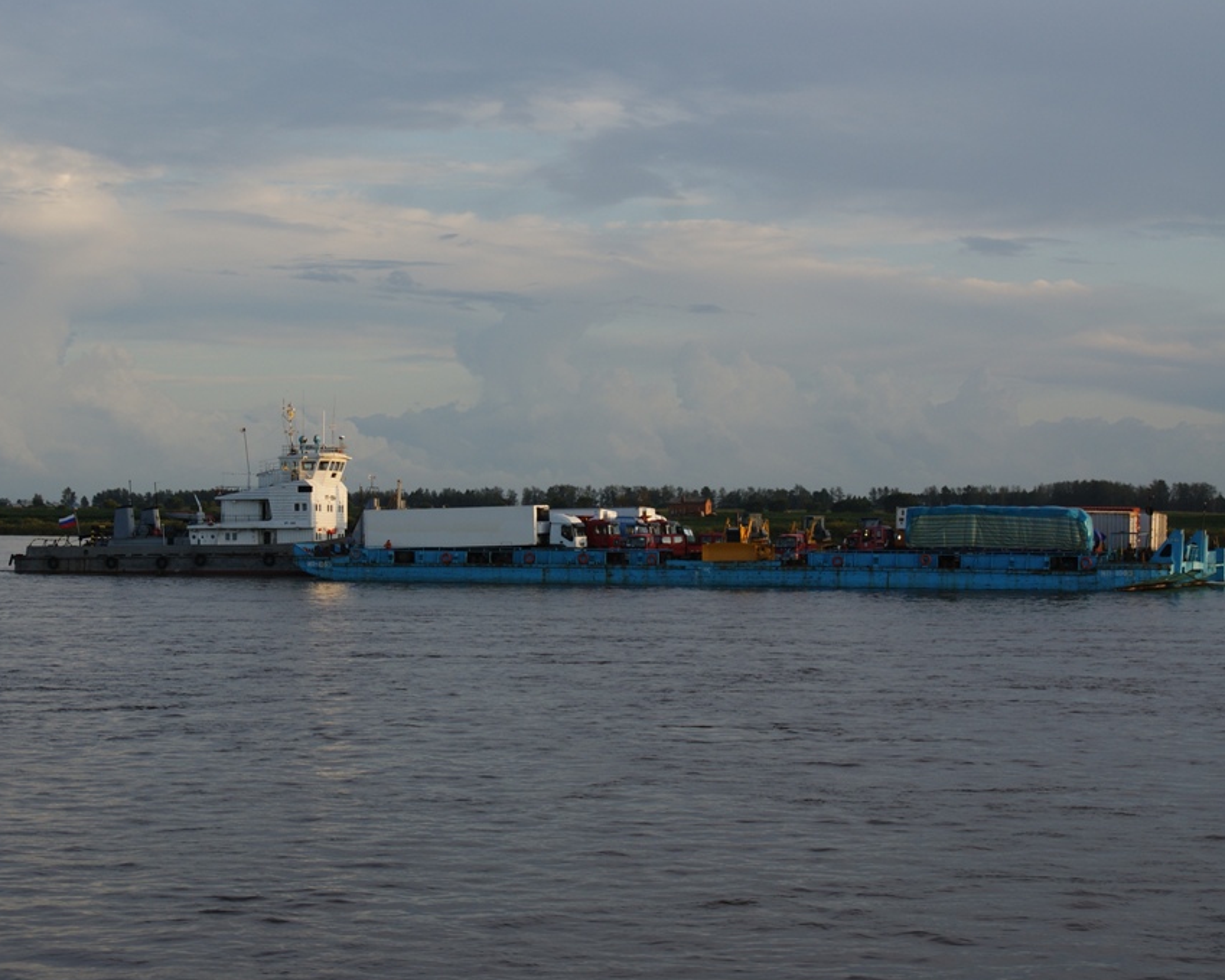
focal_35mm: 85
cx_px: 541
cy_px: 491
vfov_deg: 18.1
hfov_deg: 22.5
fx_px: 3081
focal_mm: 50
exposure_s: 1/125
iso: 100
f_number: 7.1
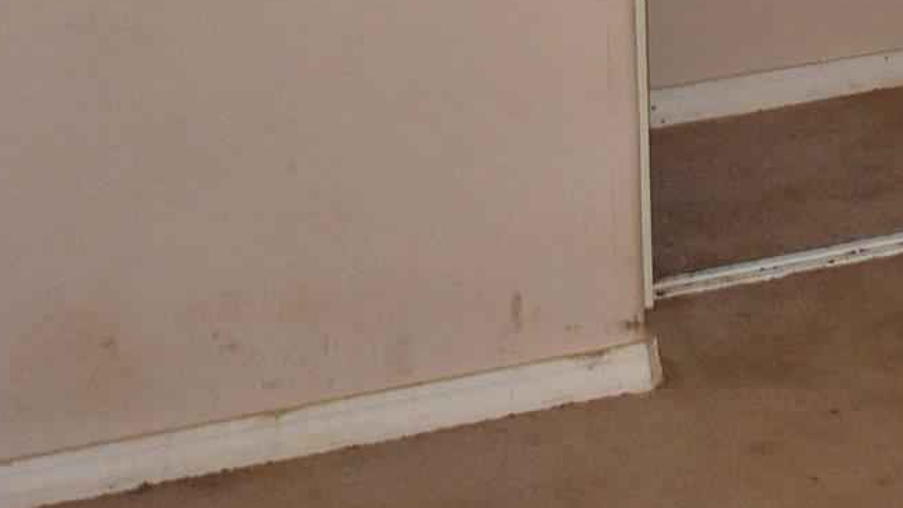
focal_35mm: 133
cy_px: -763
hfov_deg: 15.2
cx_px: 1271
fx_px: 3184
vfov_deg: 8.3
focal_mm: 18
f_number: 3.5
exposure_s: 1/30
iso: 1100
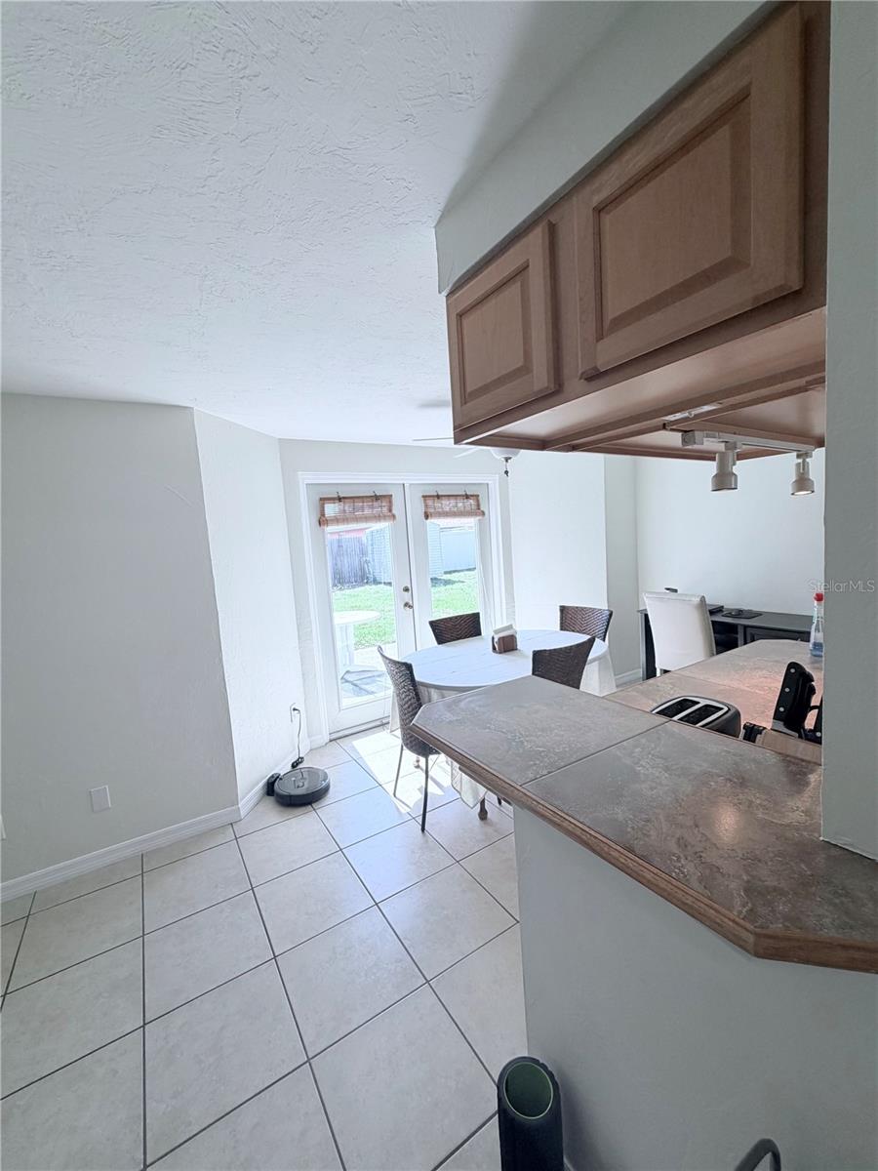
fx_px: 473
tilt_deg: -6.5
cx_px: 439
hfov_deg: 85.7
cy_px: 586
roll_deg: +3.6
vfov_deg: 102.1
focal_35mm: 14
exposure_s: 1/137
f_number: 2.2
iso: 40
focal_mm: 2.22
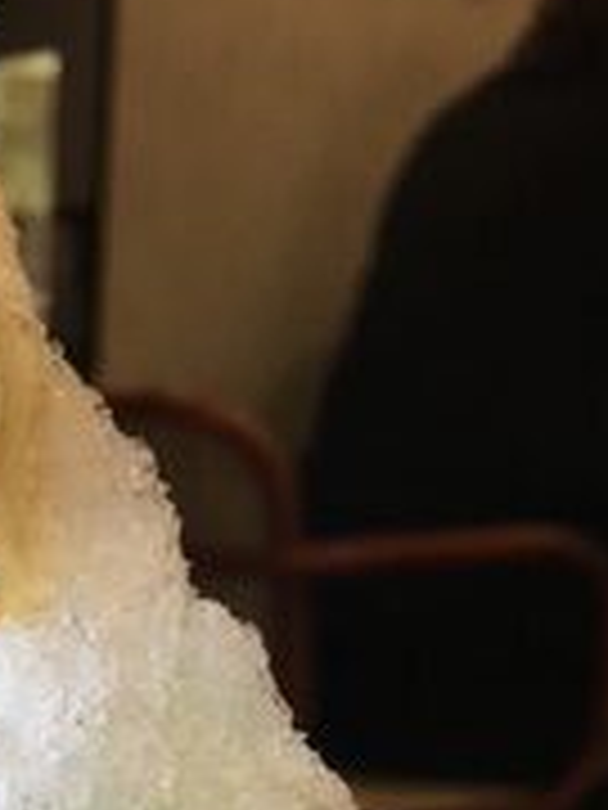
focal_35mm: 103
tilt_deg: -20.4
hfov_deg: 13.8
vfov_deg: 17.2
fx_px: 2412
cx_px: -212
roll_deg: -2.1
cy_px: 1224
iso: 32
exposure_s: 1/60
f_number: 2.2
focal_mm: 4.15
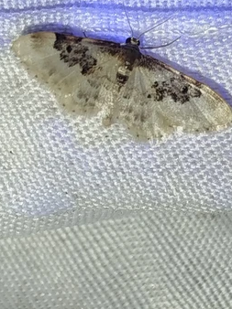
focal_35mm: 144
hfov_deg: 10.3
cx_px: 138
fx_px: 1288
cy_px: 167
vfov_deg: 13.7
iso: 64
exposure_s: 1/50
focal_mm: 5.31
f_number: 1.7
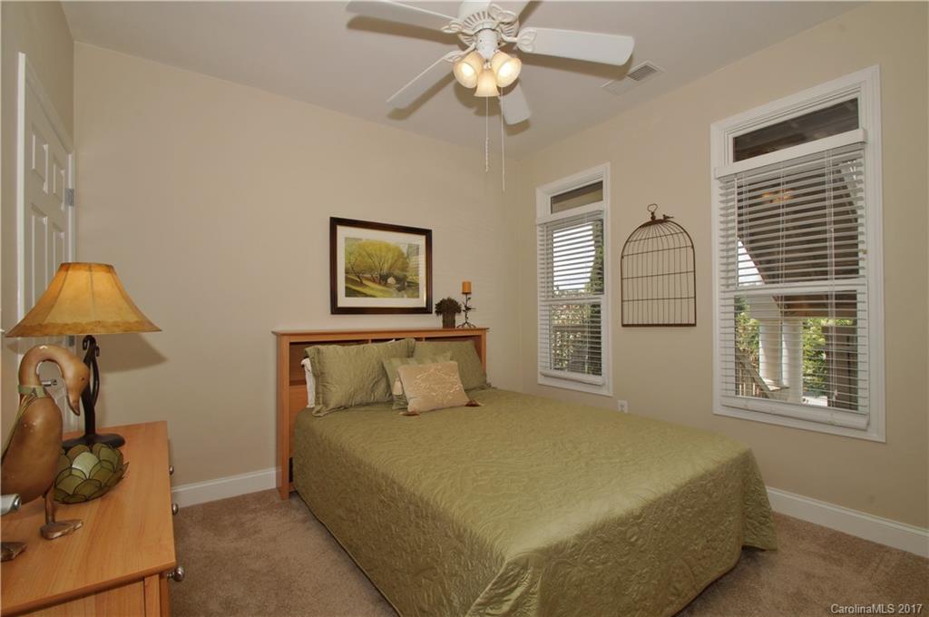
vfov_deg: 77.2
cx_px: 464
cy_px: 308
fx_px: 387
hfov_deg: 100.5
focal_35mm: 15
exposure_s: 1/60
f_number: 13
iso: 200
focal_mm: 10
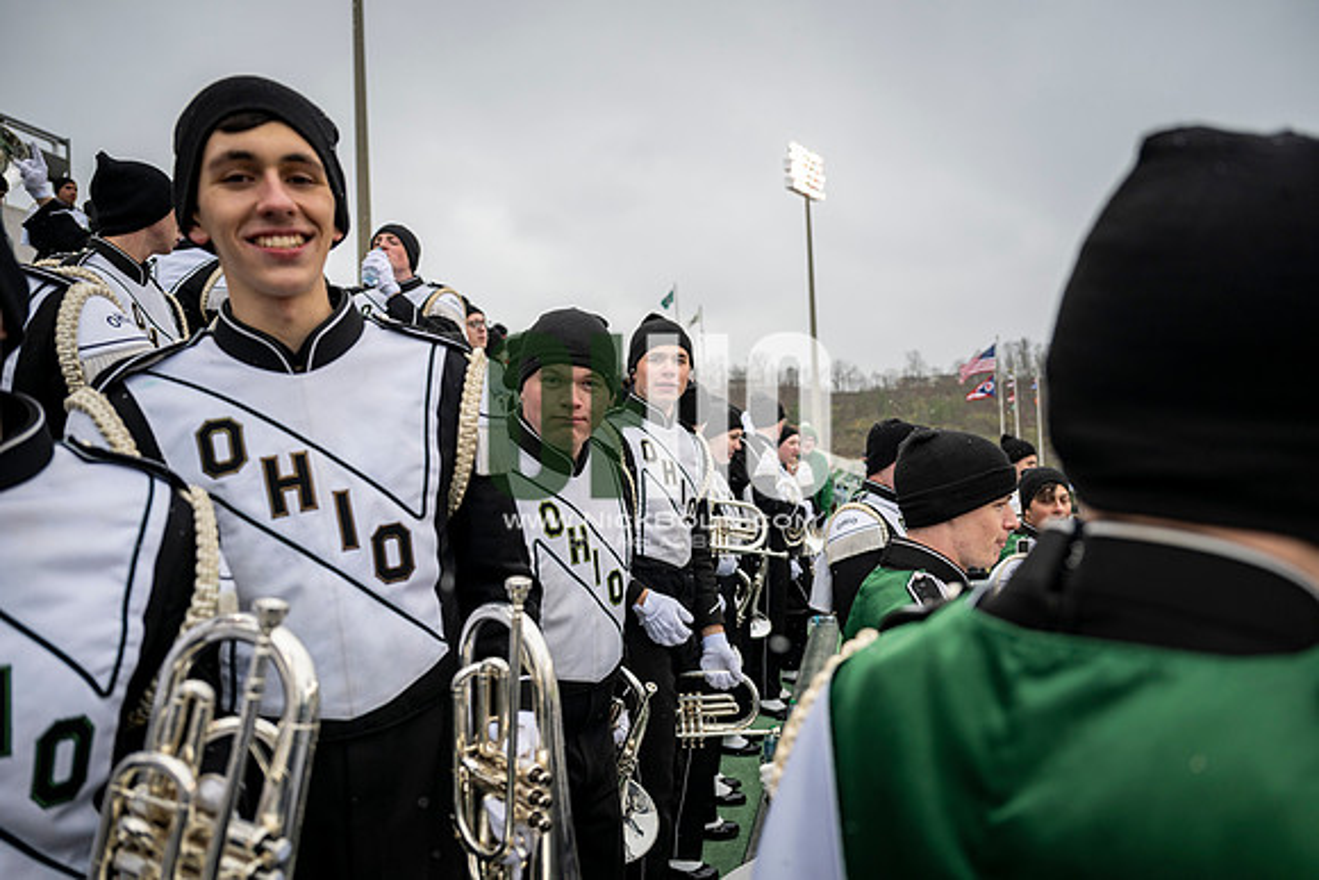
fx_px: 879
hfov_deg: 73.7
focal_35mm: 24
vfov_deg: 53.2
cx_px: 660
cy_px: 440
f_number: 2.8
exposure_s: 1/500
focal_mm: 24
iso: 160
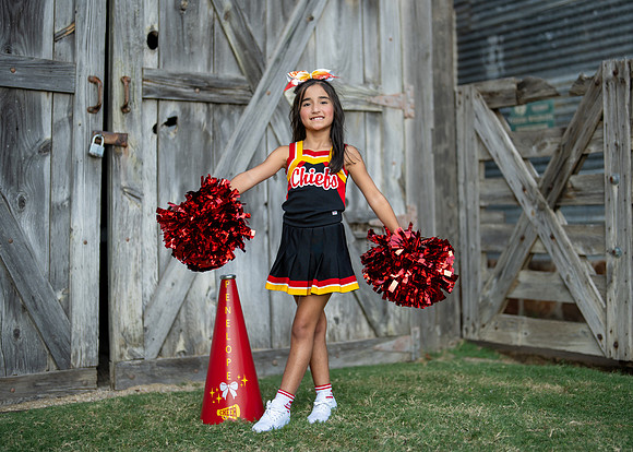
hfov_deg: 33.6
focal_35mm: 58
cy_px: 212
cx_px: 331
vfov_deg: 24.3
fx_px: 1049
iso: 125
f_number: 1.2
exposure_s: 1/2000
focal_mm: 50
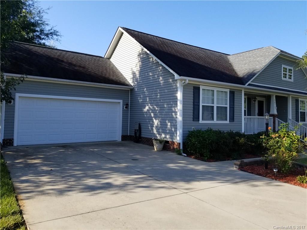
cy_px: 115
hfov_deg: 67.3
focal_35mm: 26
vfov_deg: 53.1
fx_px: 231
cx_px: 154
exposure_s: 1/1260
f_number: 1.7
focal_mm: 4.25
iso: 50
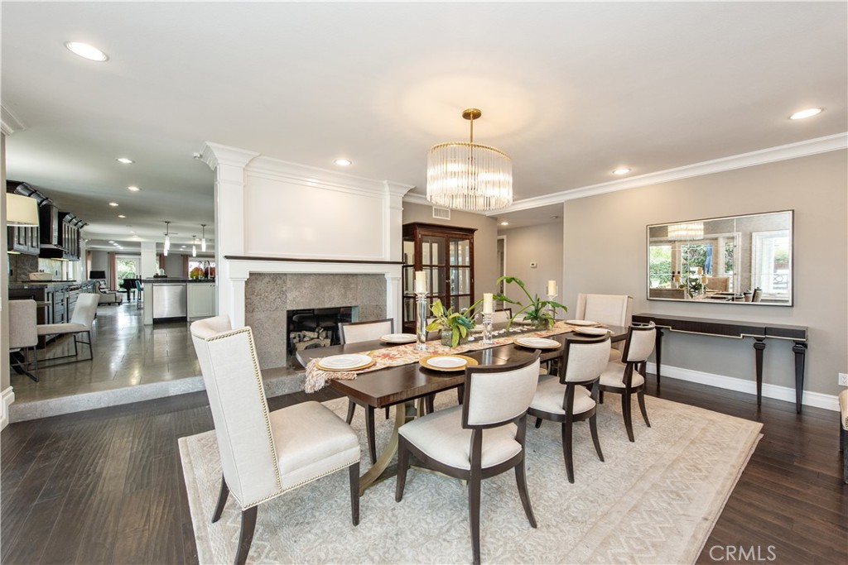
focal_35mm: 14
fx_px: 330
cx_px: 424
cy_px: 282
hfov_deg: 104.2
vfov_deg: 81.2
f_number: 5.6
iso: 720
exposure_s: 1/125
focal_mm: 14
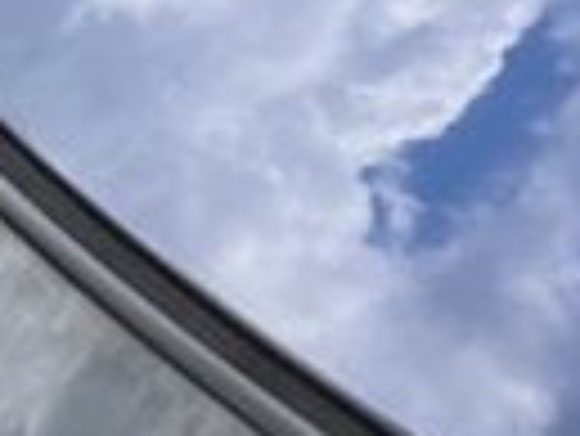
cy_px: -692
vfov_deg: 7.2
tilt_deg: -25.1
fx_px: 3186
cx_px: 2239
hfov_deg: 7.6
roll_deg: +5.8
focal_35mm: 190
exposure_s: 1/1653
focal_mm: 6.76
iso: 80
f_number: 1.78
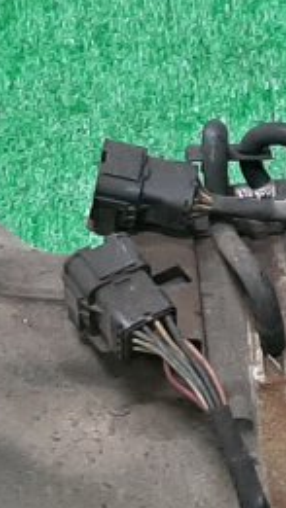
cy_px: 508
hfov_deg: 7.6
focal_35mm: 156
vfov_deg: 13.6
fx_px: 2101
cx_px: 457
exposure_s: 1/50
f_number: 1.7
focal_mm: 3.93
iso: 140
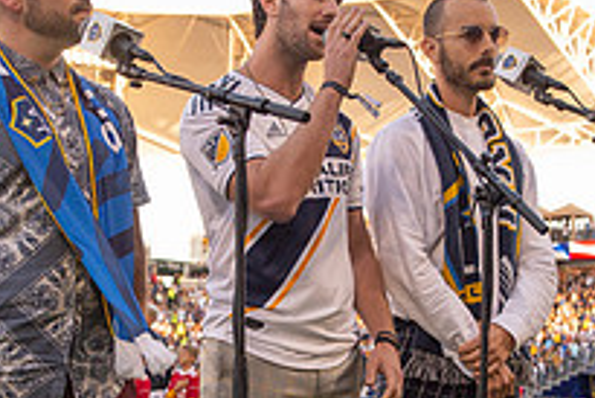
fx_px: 1637
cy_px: 312
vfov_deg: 13.8
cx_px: 325
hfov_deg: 20.6
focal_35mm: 99
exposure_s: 1/500
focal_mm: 35
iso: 160
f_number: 4.5
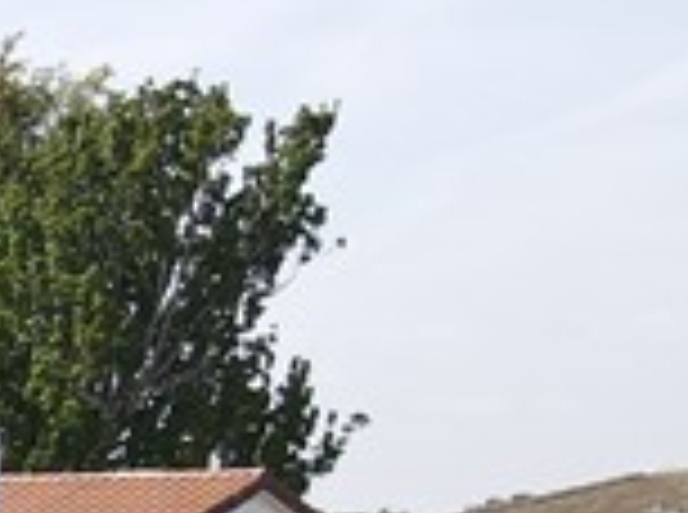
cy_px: 1395
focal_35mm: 161
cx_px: -1021
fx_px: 3192
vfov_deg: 8.2
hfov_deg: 10.4
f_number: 2.8
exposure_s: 1/25
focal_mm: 4.5
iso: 100
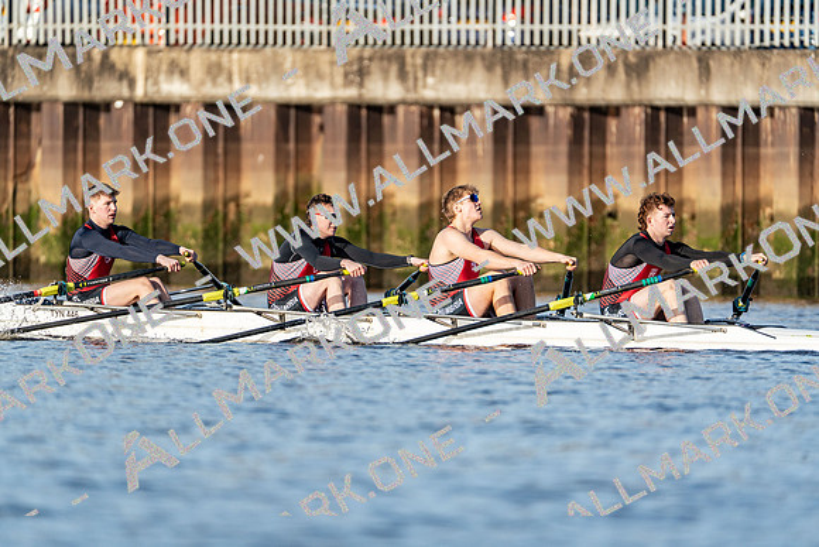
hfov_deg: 3.4
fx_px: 13653
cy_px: 274
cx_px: 410
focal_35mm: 600
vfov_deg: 2.3
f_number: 6.3
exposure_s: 1/2000
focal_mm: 600
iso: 640
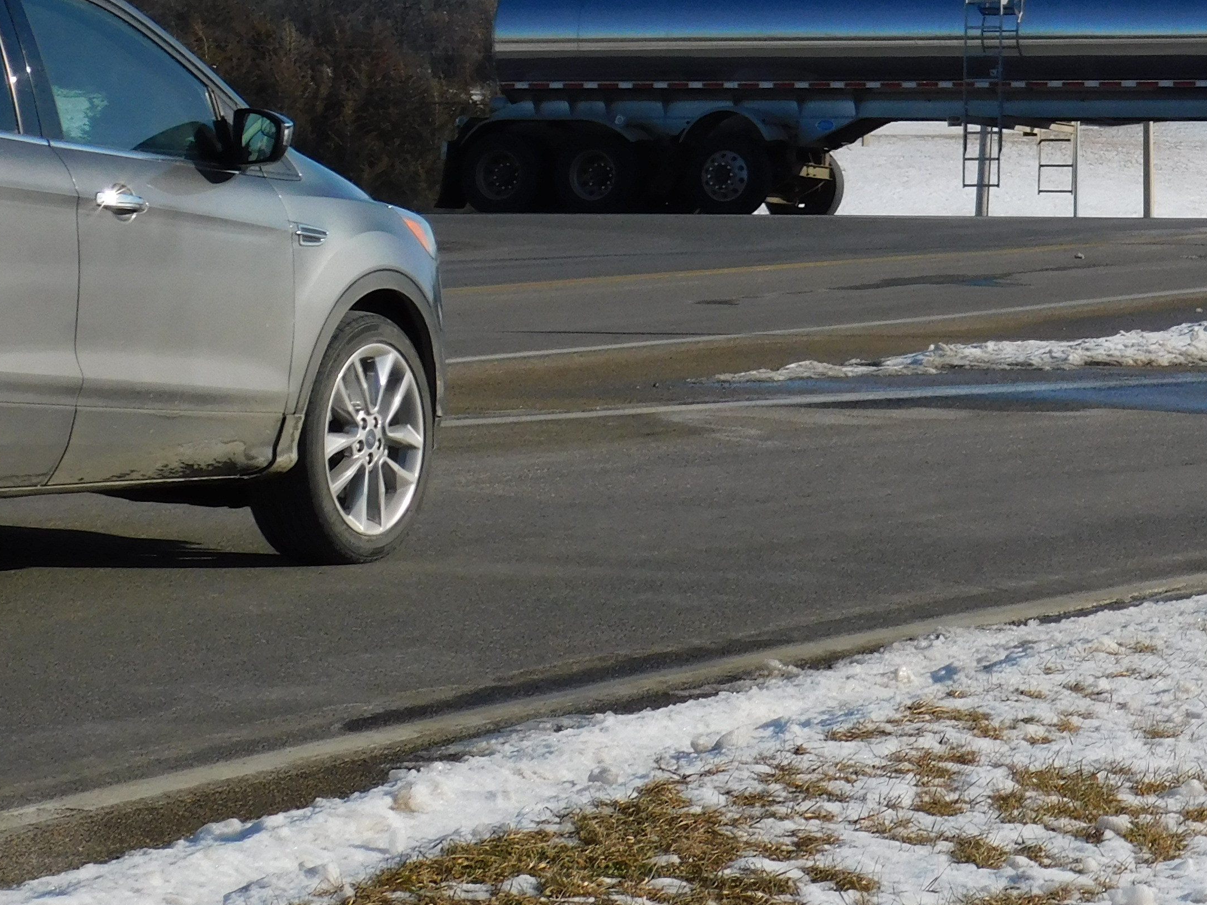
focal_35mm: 171
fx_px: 5962
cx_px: 1231
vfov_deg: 8.6
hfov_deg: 11.4
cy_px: -10
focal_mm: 14.2
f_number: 4.4
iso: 125
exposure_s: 1/1250
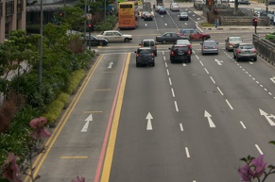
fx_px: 747
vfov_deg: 13.3
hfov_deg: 20.8
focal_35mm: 98
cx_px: 150
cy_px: -65
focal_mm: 24
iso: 100
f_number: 8
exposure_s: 1/90
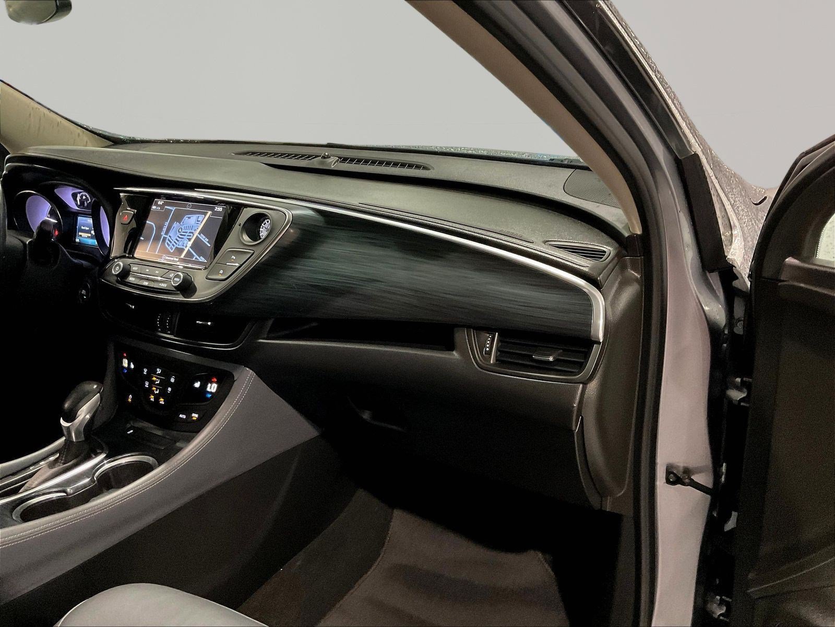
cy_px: 314
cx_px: 418
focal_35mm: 29
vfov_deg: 48.2
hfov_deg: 61.7
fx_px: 700
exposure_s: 1/30
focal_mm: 3
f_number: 1.8
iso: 500
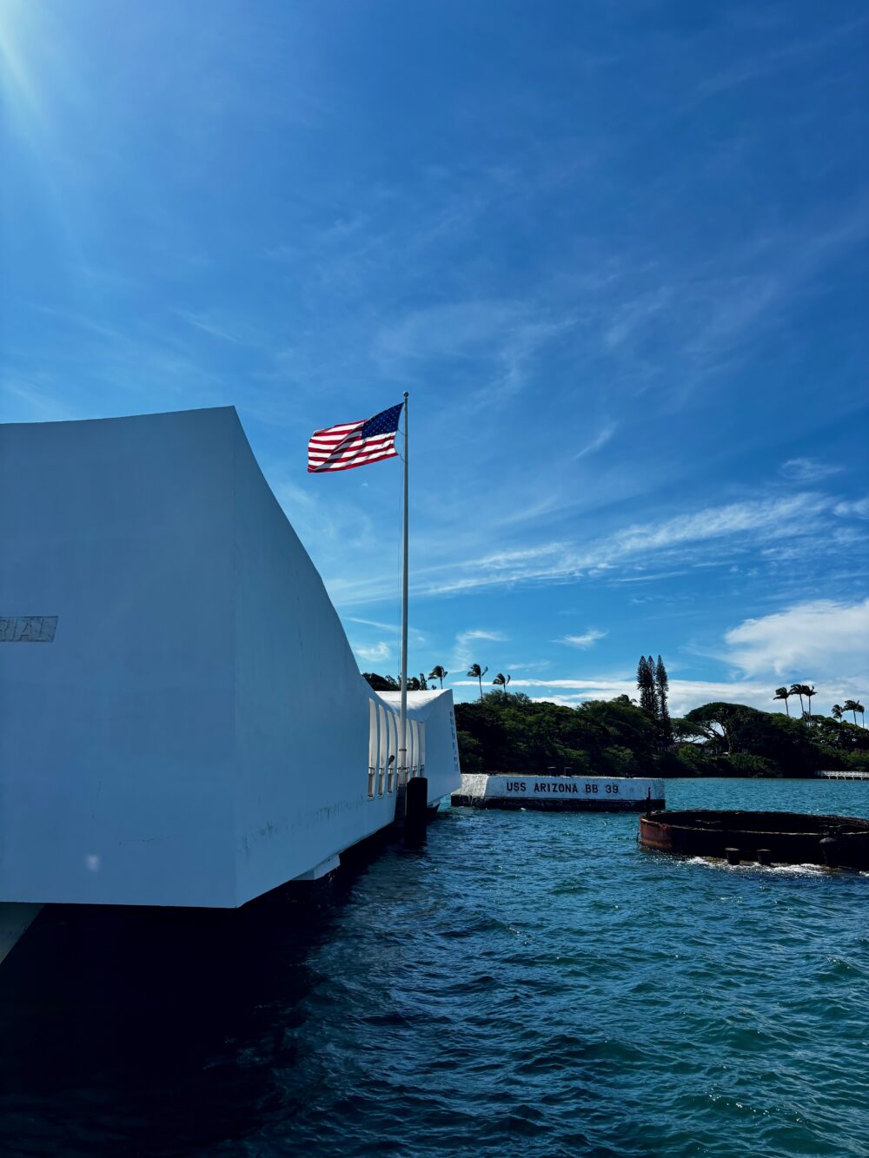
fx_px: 870
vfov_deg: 67.3
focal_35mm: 26
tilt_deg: +11.8
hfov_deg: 53.1
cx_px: 434
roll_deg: -2.3
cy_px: 579
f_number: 1.6
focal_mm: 5.96
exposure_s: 1/5348
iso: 50
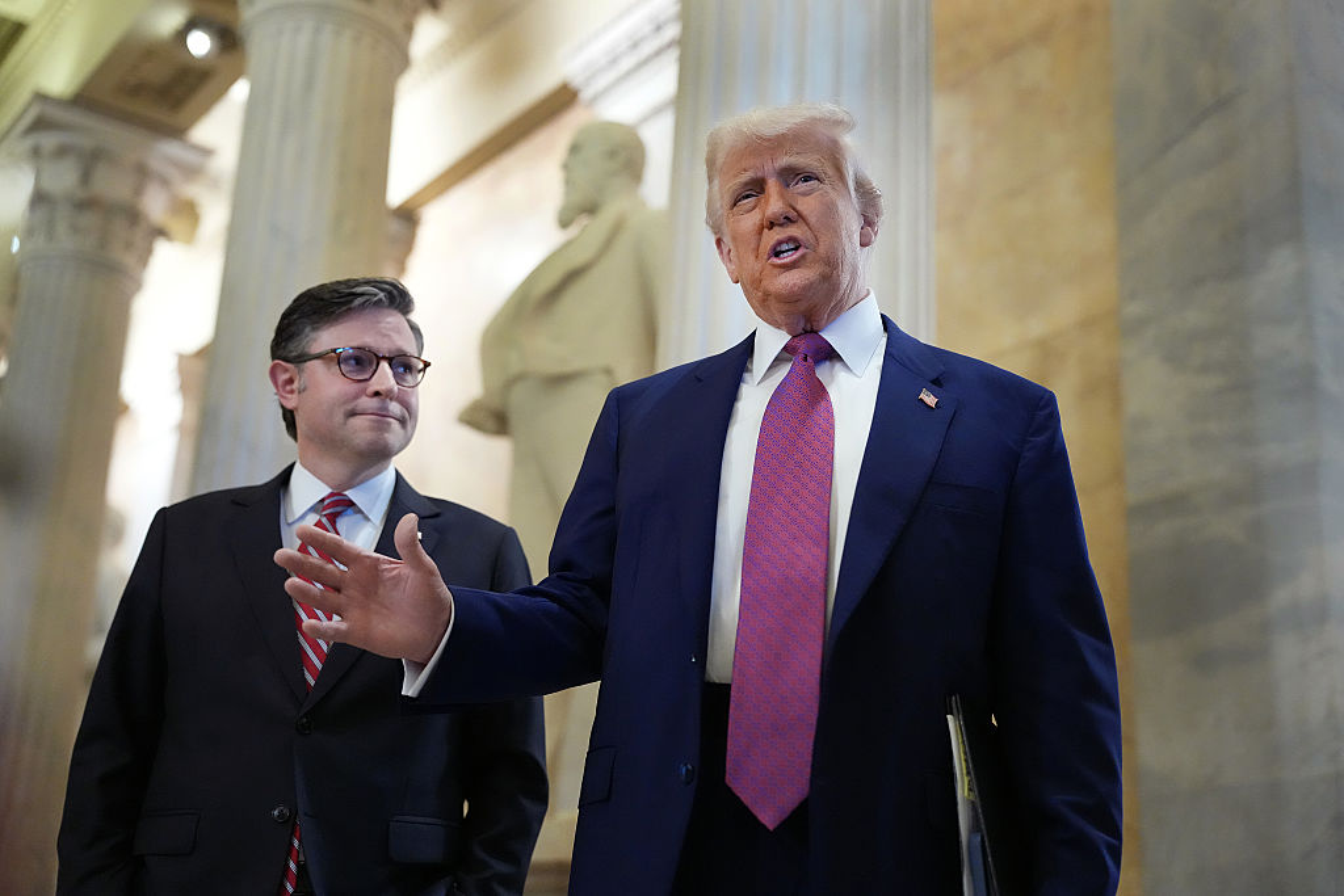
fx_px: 1680
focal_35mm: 45
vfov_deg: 29.9
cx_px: 672
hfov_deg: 43.6
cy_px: 448
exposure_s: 1/320
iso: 8000
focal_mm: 45
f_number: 2
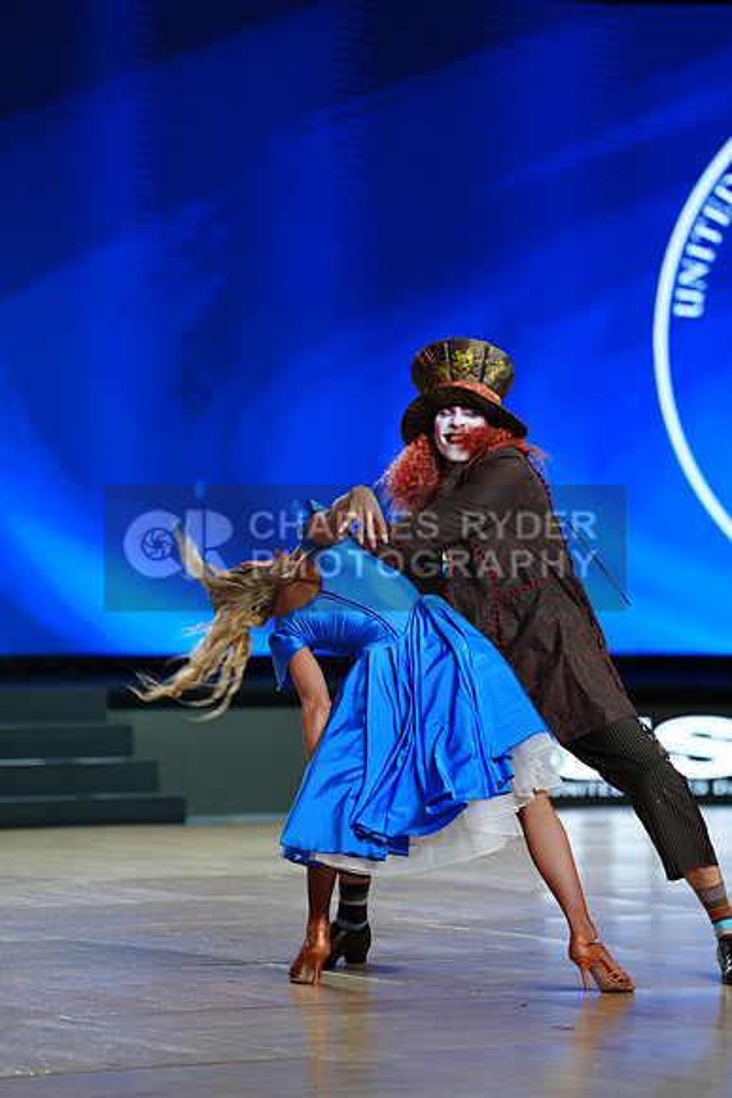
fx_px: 4602
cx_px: 366
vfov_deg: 13.6
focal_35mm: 151
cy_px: 549
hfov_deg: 9.1
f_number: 2.8
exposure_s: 1/400
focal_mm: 151
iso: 320
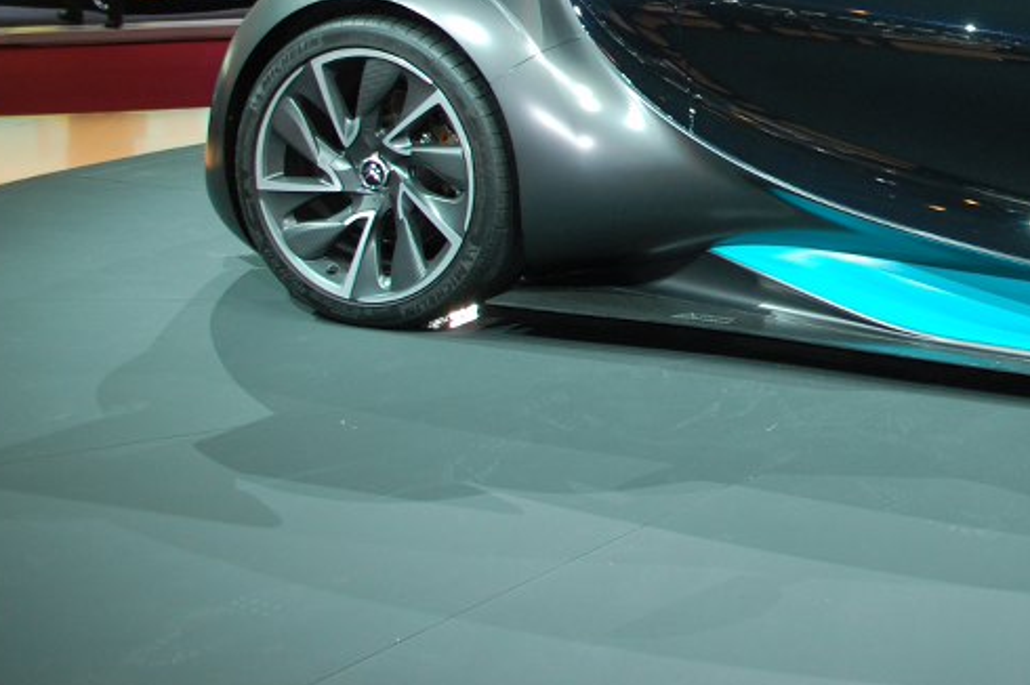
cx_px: 1047
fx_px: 1973
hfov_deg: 27.5
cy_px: 3
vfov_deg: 19.2
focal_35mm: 69
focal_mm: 22
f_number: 4
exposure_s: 1/80
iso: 400
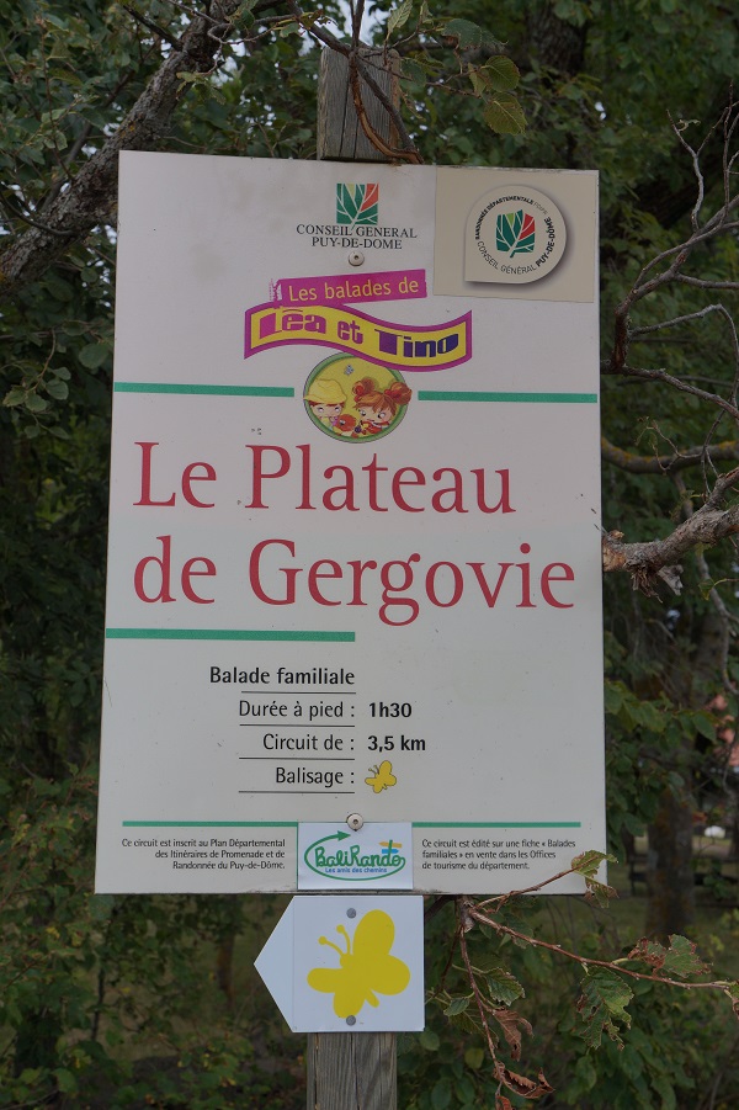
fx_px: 1479
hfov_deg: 28.1
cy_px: 555
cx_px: 370
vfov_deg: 41.1
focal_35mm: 48
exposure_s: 1/250
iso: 100
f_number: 8
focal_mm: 32
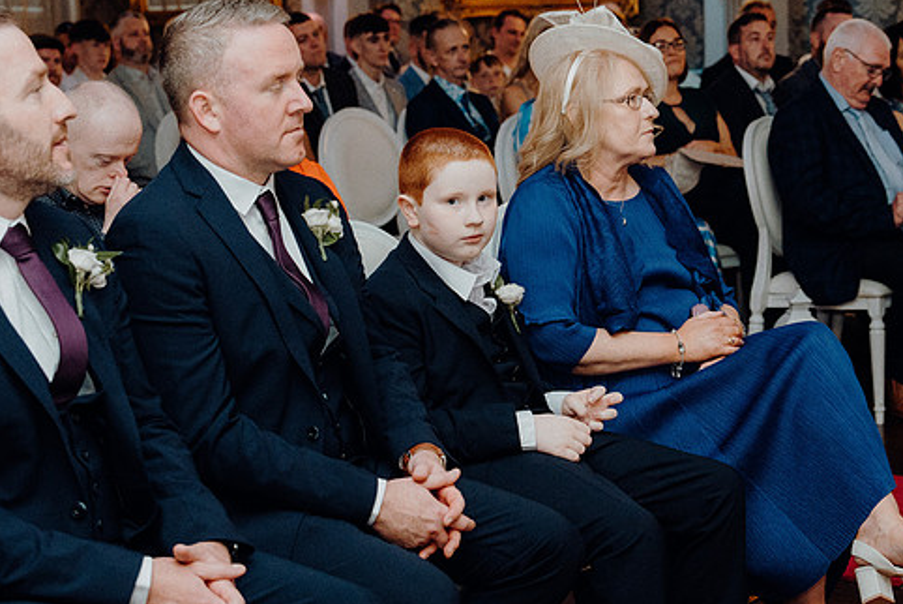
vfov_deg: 16.5
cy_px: 324
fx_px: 2083
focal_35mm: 83
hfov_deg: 24.4
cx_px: 526
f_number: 3.5
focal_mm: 46
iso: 2500
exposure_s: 1/160
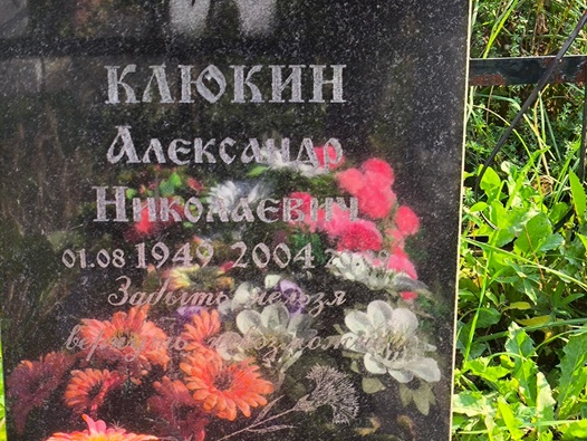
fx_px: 1289
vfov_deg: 19.4
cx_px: 242
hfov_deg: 25.6
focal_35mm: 76
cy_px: 188
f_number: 1.7
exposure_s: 1/427
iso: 50
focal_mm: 4.71
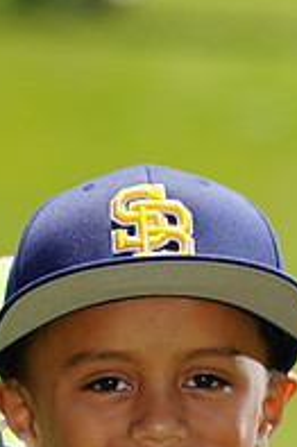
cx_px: 112
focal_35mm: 789
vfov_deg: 2.6
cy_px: 642
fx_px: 9780
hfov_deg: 1.7
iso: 100
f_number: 7.1
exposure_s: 1/250
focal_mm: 268
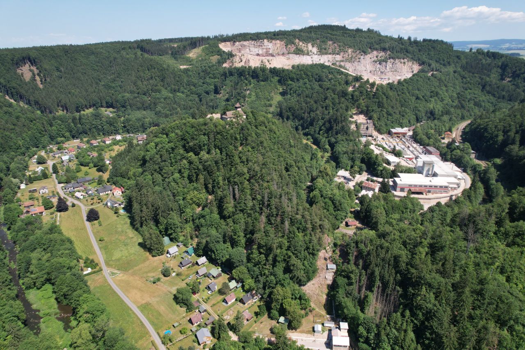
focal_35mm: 22
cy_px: 175
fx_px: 321
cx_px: 262
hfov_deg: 78.6
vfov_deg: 57.2
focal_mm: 8.38
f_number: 2.8
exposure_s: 1/1500
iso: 120
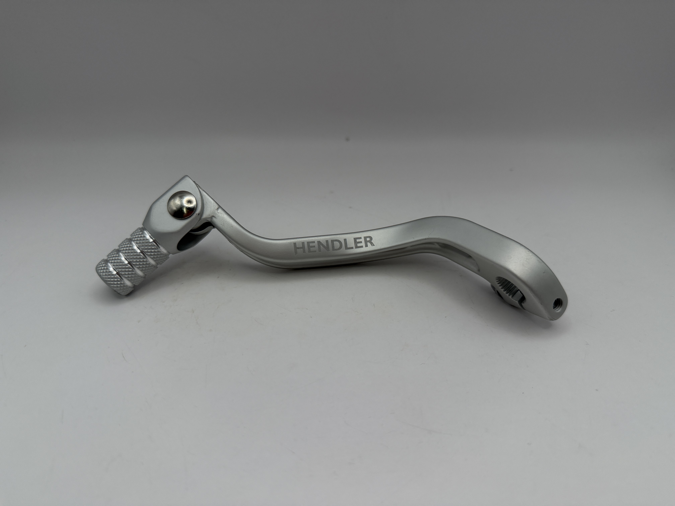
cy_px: 253
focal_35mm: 24
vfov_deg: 56.8
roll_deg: -0.5
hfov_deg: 71.6
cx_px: 338
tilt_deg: -32.4
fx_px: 468
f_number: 1.78
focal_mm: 6.76
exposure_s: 1/2703
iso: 80
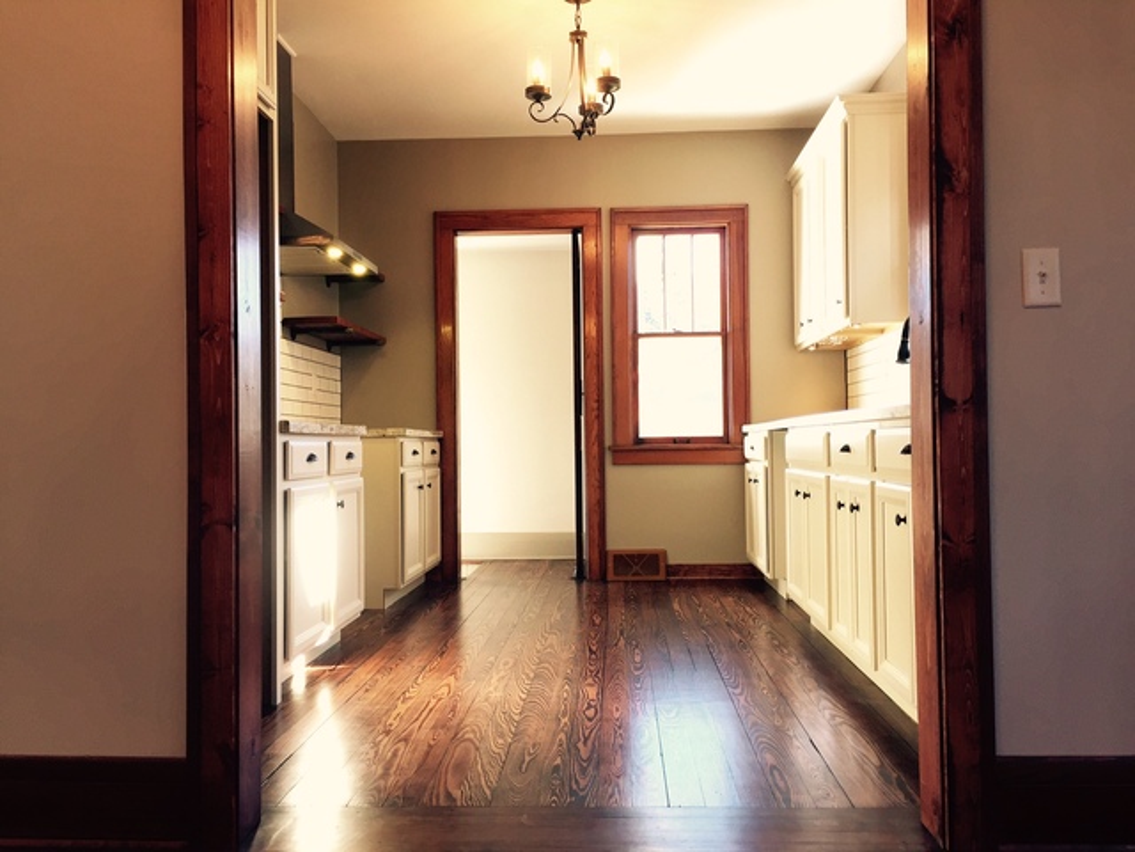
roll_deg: +0.2
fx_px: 951
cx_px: 568
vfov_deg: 48.2
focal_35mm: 29
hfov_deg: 61.7
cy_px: 426
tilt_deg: -0.4
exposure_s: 1/60
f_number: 2.2
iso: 40
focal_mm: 4.15
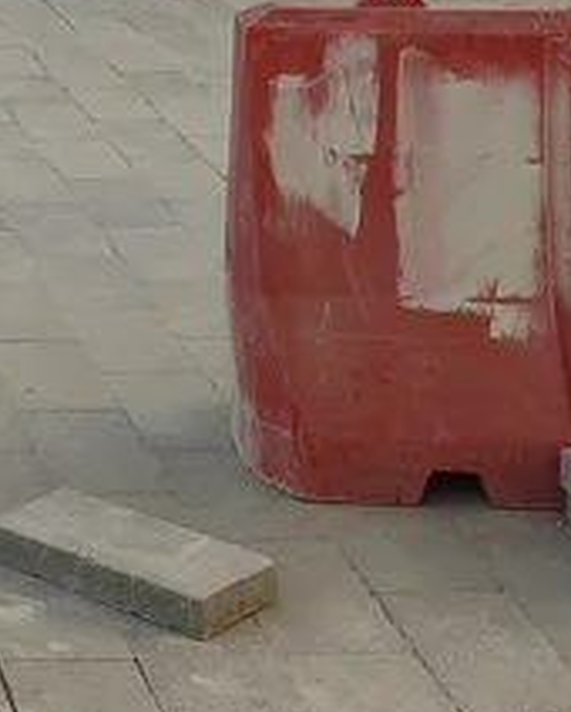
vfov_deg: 15.4
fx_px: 2426
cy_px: -356
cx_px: -386
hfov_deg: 12.5
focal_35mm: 115
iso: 50
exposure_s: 1/162
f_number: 1.9
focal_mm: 6.04
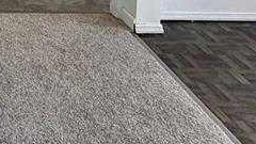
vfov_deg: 15.5
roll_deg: +1.1
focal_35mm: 65
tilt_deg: -6.9
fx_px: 441
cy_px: -128
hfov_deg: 26.3
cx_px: -96
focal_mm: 2.22
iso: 64
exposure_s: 1/121
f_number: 2.2
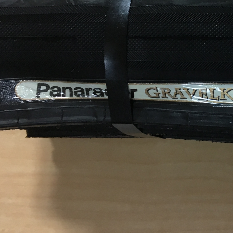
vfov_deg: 24.0
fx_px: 541
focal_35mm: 71
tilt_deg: -74.7
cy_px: 51
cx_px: 270
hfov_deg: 22.6
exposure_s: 1/30
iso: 50
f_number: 2.2
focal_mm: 4.15
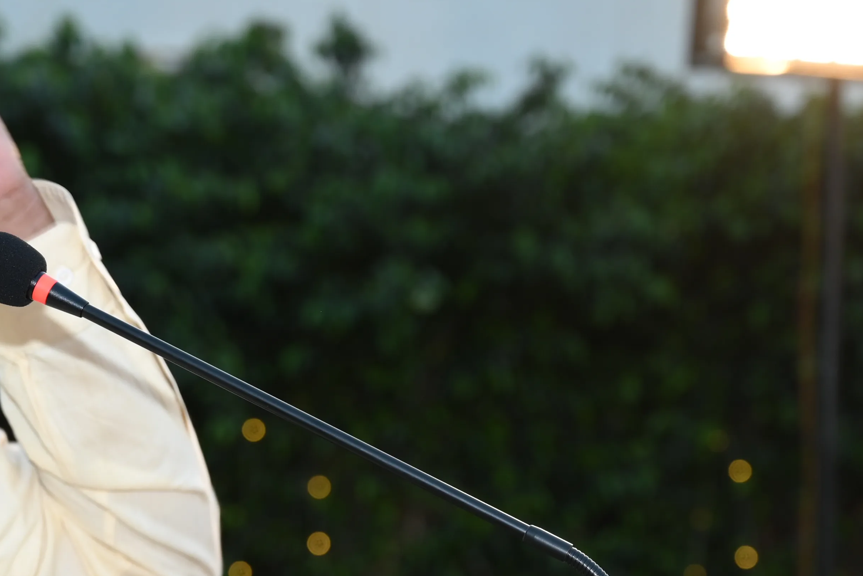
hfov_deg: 14.2
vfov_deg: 9.5
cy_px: 455
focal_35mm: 144
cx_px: 340
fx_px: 3453
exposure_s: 1/125
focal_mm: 58
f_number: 4
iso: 320
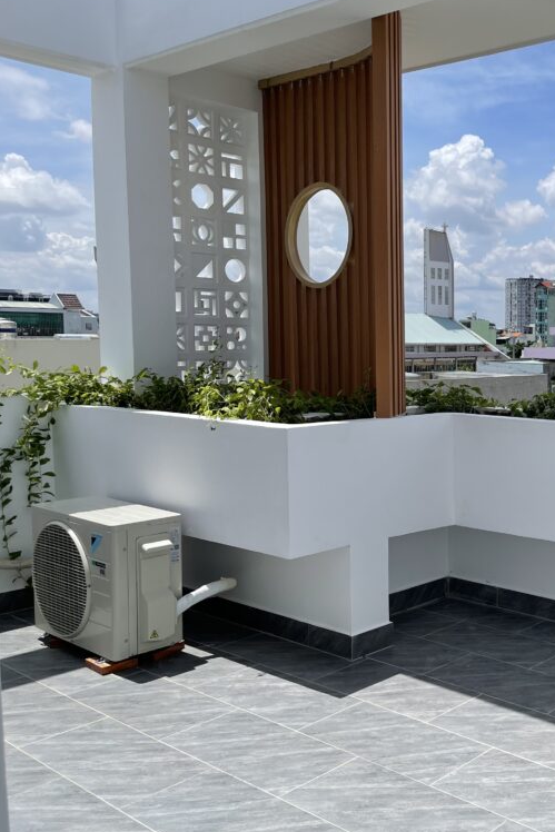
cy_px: 410
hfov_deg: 33.1
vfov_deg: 51.9
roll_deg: -0.6
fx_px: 855
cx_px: 549
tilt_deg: -5.9
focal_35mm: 37
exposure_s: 1/5128
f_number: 1.6
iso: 32
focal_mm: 5.1
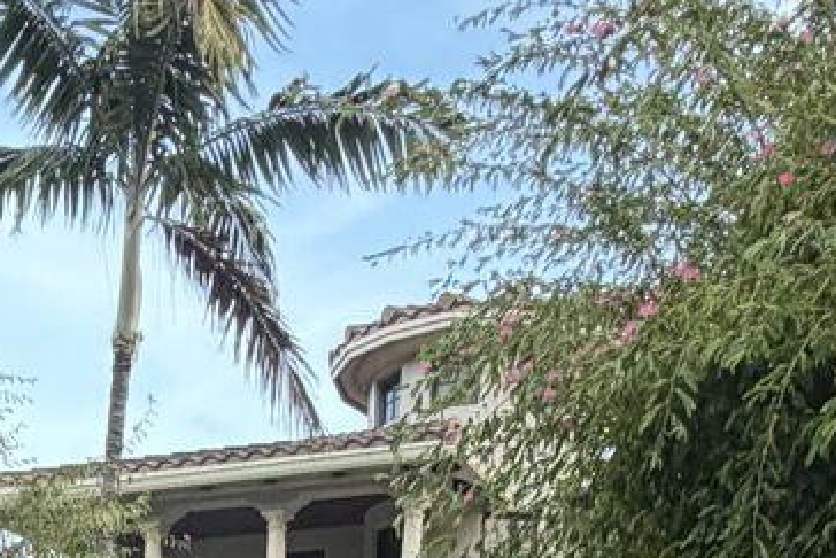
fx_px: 1487
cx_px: 241
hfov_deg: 31.0
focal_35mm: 64
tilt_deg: -7.7
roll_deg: -1.9
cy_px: 1116
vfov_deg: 16.3
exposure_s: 1/121
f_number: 2.2
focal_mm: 2.22
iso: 250
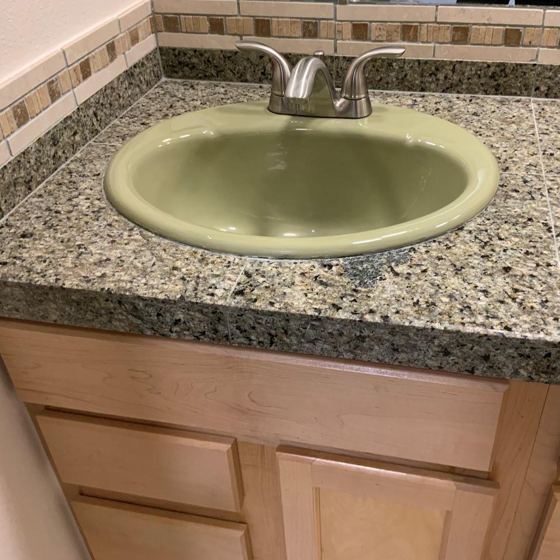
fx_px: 641
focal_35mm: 35
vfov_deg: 47.2
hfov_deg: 47.1
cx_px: 324
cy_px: 275
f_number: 1.8
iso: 160
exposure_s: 1/60
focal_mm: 3
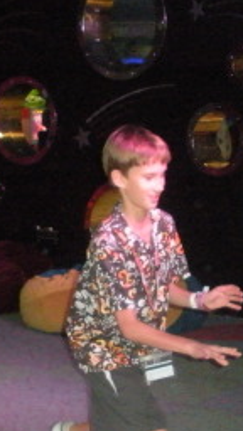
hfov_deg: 12.3
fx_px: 1123
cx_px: 167
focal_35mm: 98
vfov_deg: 21.6
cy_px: 333
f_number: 3.5
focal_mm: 6.3
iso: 800
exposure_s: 1/60
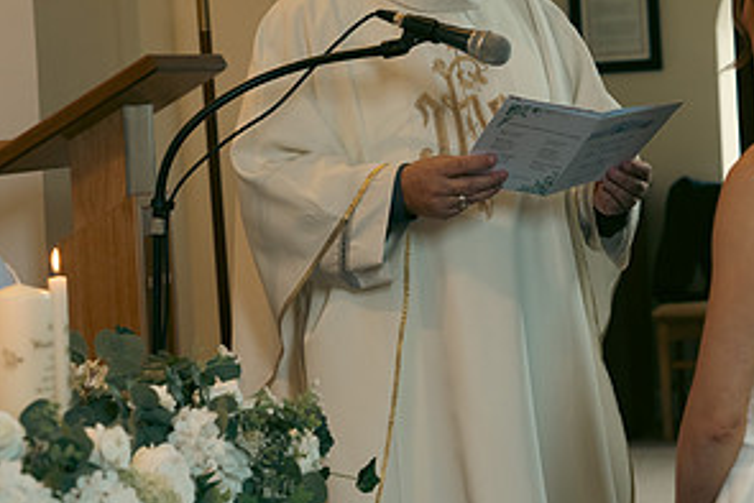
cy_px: 165
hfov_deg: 17.5
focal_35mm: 116
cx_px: 575
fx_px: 2431
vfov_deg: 11.8
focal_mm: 59
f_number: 3.5
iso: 1250
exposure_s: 1/200
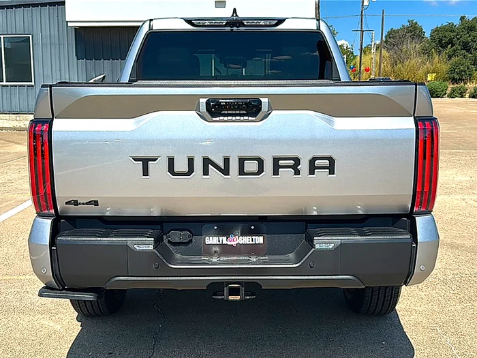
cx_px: 238
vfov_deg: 38.7
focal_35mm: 37
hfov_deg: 50.1
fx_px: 510
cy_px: 179
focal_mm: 6.86
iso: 80
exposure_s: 1/6289
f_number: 1.78
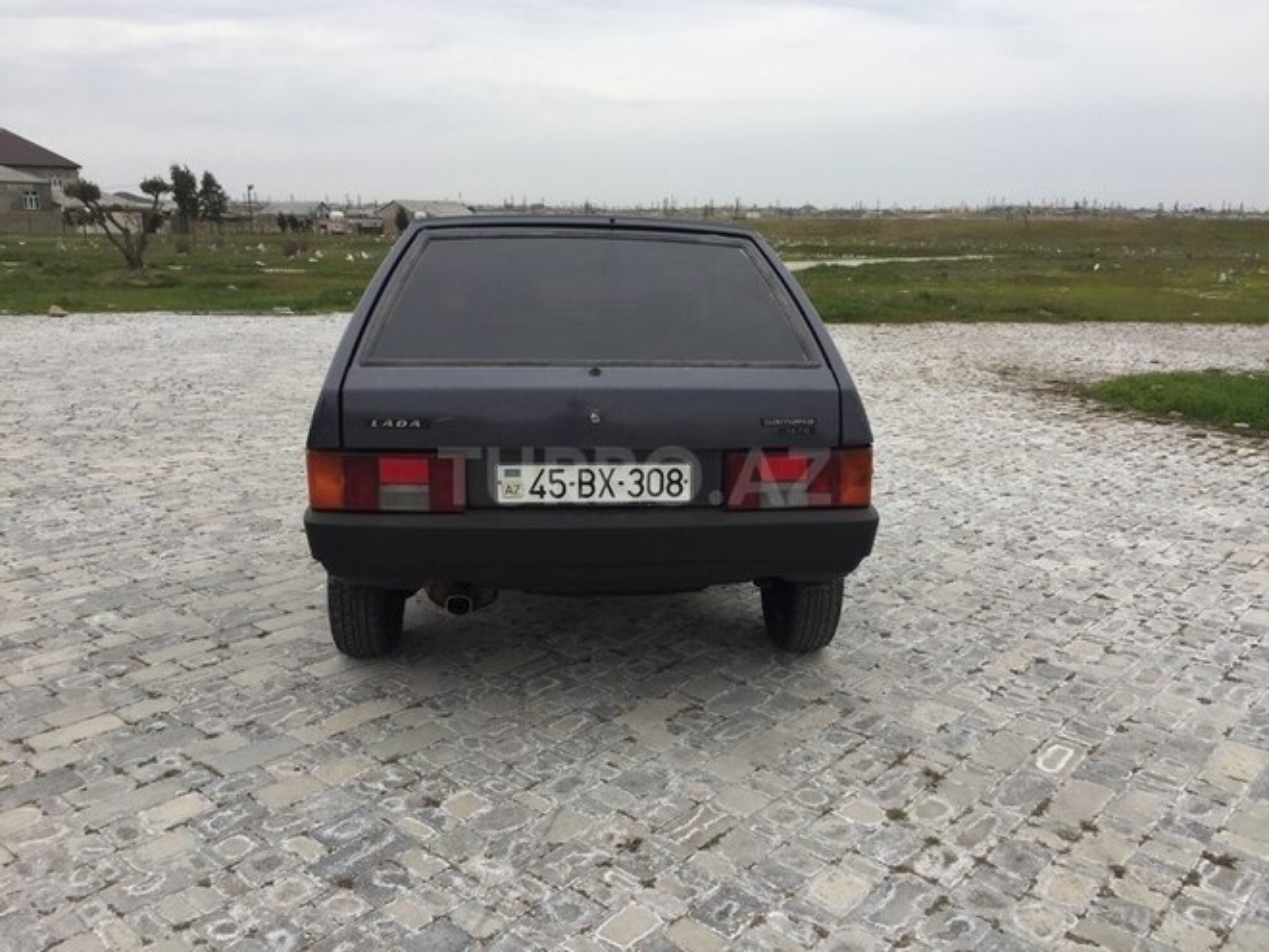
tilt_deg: -12.1
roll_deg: -1.0
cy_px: 476
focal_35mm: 29
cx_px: 634
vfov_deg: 48.2
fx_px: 1063
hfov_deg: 61.7
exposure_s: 1/638
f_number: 2.2
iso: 32
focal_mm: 4.15
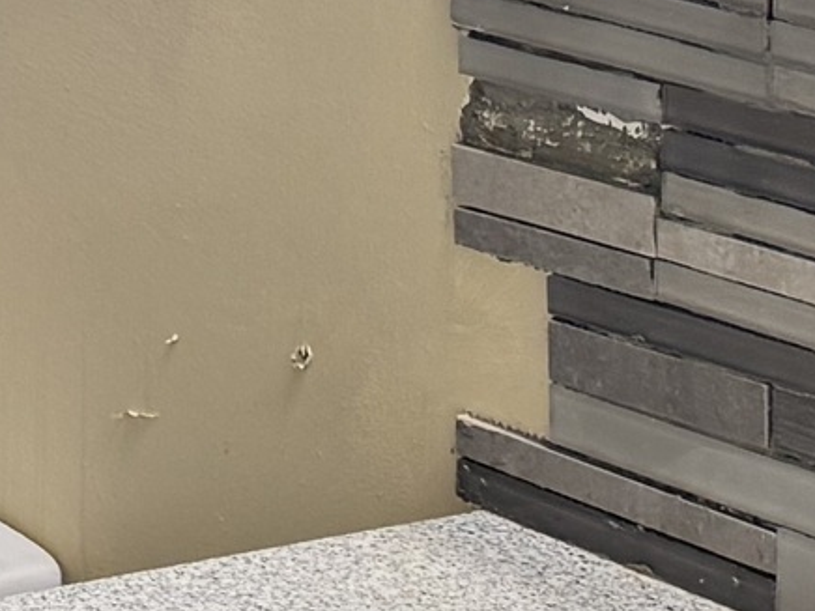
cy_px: -837
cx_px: -1112
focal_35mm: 169
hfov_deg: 10.2
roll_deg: -0.7
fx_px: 3979
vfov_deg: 8.1
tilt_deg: -1.2
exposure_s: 1/60
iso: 125
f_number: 1.78
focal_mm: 6.76
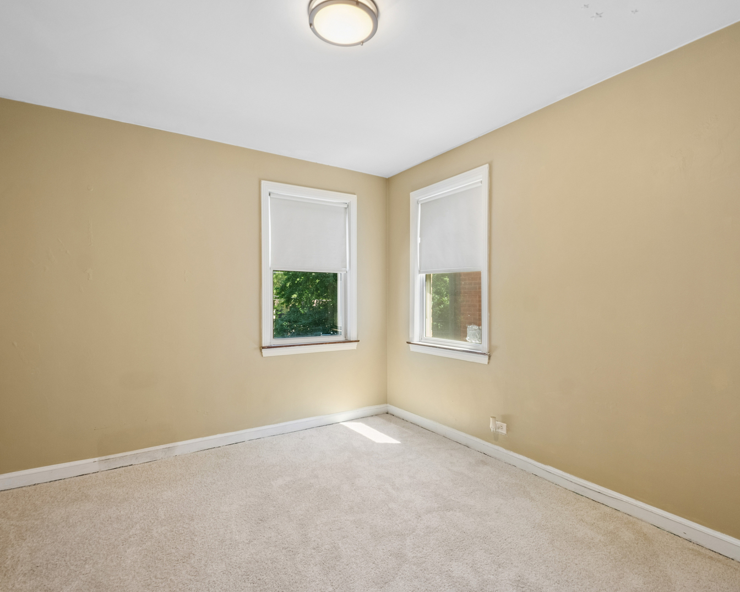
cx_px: 373
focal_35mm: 17
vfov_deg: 77.0
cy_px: 297
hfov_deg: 89.6
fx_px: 372
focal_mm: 10
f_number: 8
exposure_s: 1/20
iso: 400
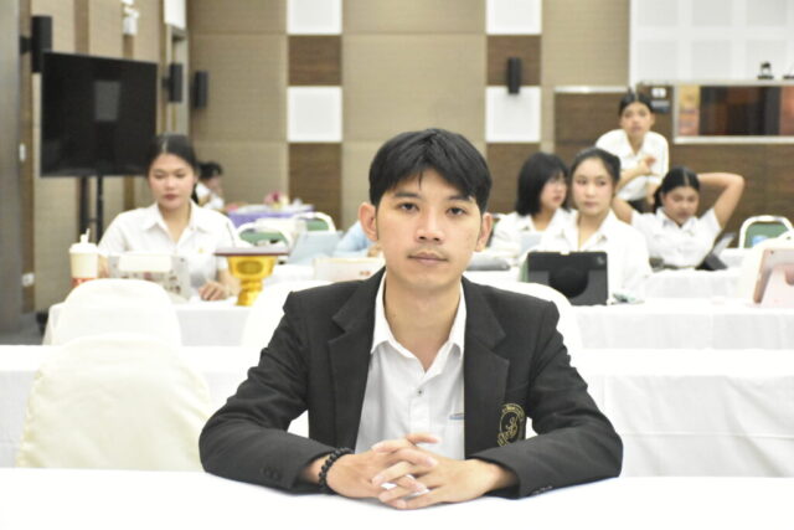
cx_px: 397
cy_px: 265
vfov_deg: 17.5
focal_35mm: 78
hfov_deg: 26.0
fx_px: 1721
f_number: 4.8
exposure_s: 1/200
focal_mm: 52
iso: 12800
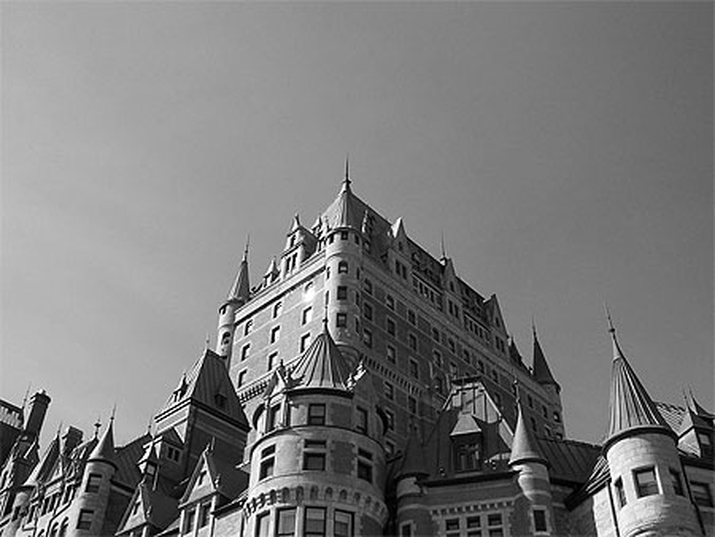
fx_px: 765
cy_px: 268
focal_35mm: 37
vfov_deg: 38.7
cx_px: 358
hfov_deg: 50.1
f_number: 5.6
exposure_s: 1/500
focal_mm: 5.6
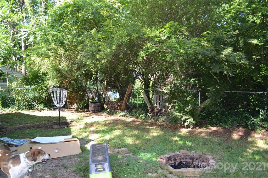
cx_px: 134
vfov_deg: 47.9
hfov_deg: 67.4
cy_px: 89
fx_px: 201
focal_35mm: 27
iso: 220
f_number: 4
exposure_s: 1/125
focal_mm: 18
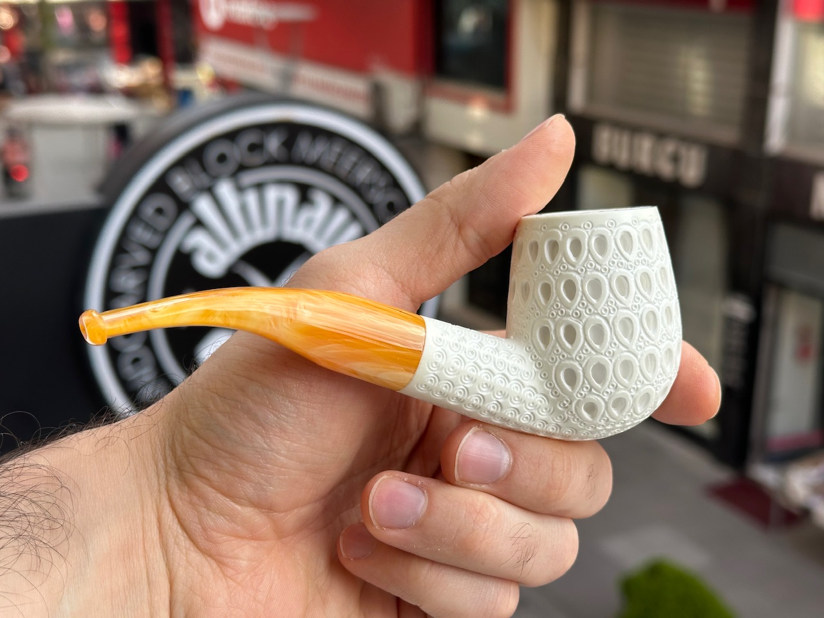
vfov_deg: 30.3
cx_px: 412
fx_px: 1143
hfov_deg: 39.7
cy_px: 309
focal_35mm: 48
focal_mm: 6.86
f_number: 1.78
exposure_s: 1/634
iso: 64
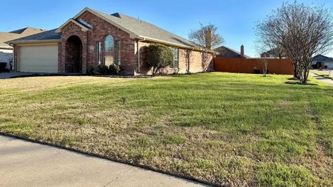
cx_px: 166
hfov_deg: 69.9
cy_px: 60
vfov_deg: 42.2
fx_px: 238
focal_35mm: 27
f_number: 1.78
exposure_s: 1/3425
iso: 80
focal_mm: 6.76
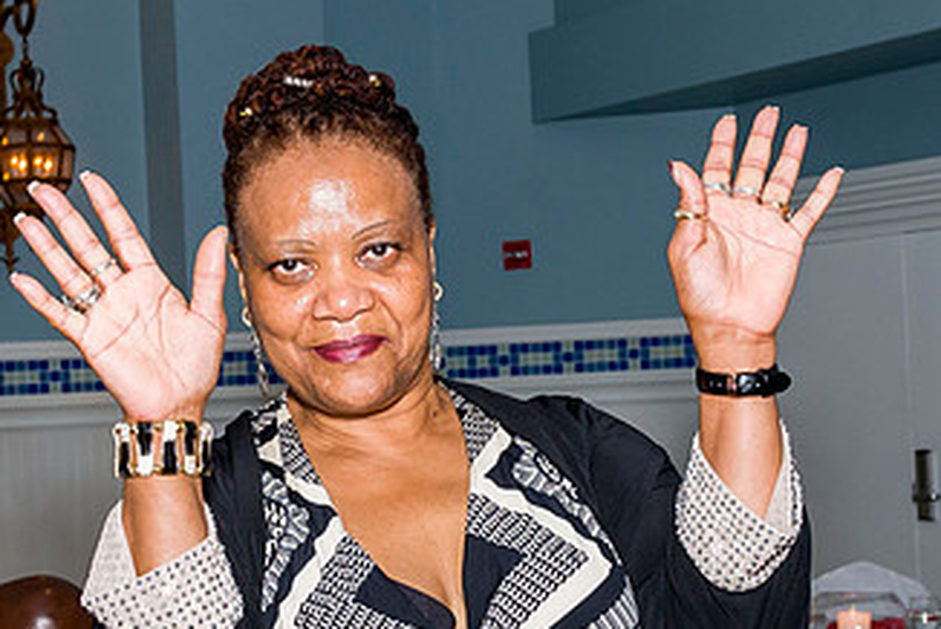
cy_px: 369
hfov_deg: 20.5
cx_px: 320
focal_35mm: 99
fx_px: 2590
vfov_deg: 13.8
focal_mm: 29
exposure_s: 1/80
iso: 400
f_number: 6.3
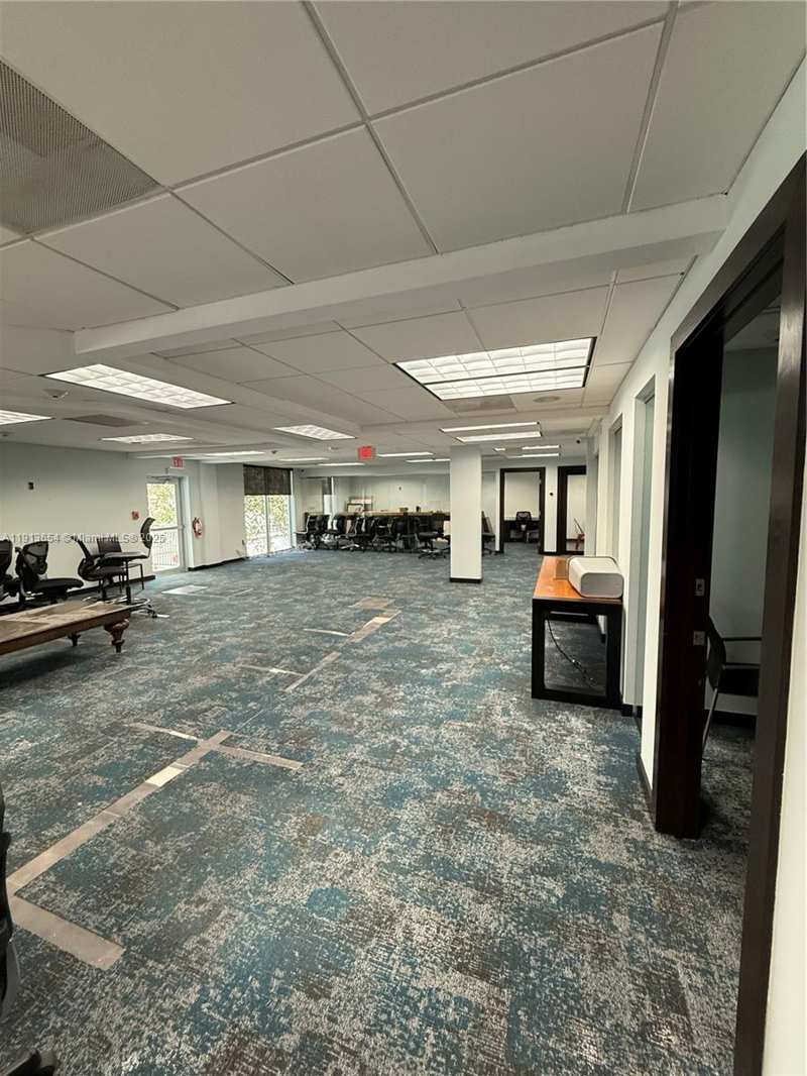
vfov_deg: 102.1
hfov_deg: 85.7
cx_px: 404
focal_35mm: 14
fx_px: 435
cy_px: 538
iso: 400
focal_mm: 2.22
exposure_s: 1/120
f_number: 2.2
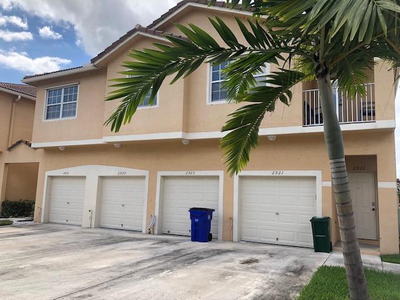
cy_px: 150
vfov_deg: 49.7
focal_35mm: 28
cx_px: 200
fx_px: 324
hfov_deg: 63.4
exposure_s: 1/1091
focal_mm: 4
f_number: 1.8
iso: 20
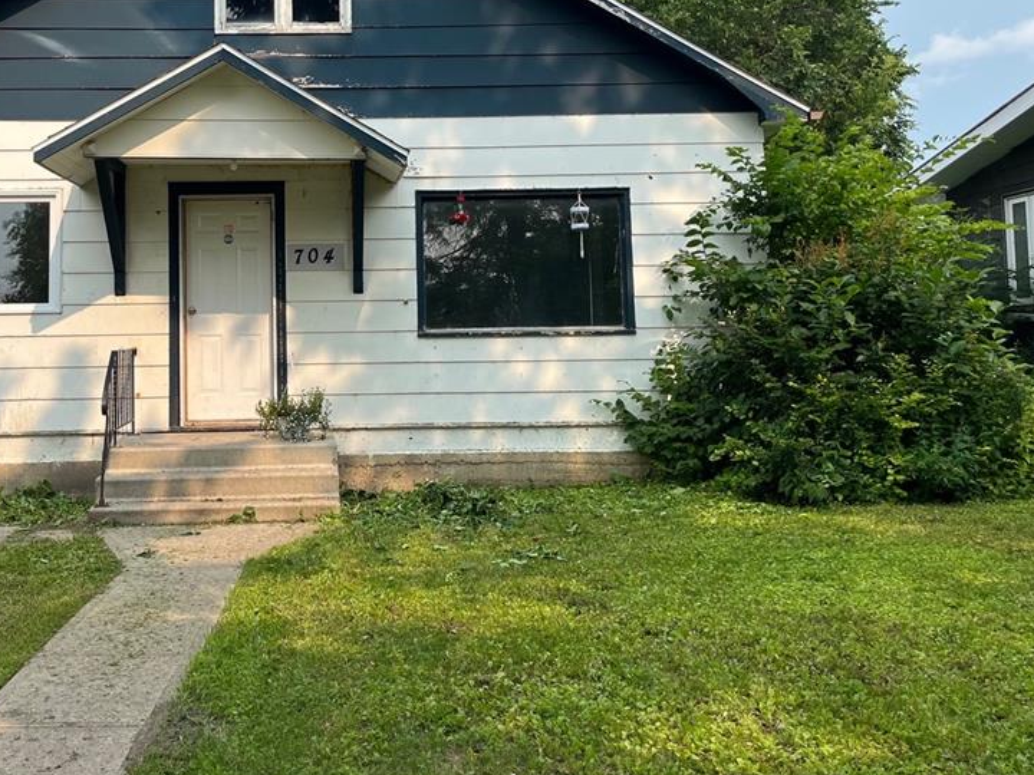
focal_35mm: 37
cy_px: 261
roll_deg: +1.0
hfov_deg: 49.3
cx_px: 350
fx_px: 1105
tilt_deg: +3.8
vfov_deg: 38.3
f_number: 1.6
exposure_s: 1/2825
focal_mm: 5.1
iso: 50
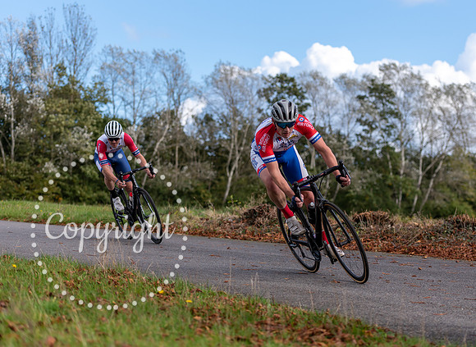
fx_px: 1123
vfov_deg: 17.6
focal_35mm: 83
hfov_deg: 23.9
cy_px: 154
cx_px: 289
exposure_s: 1/2500
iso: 160
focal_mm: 70
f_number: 2.8
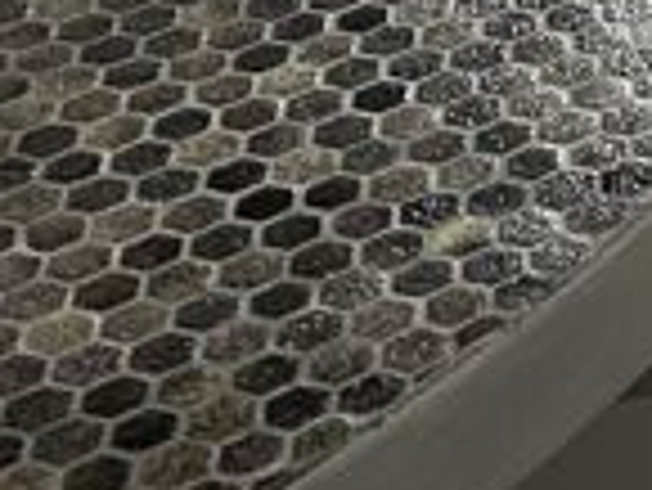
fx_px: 2696
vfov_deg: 9.2
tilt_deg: -16.2
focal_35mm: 143
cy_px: -724
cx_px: 1502
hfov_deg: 11.6
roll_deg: -2.8
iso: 125
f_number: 1.6
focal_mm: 5.1
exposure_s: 1/65
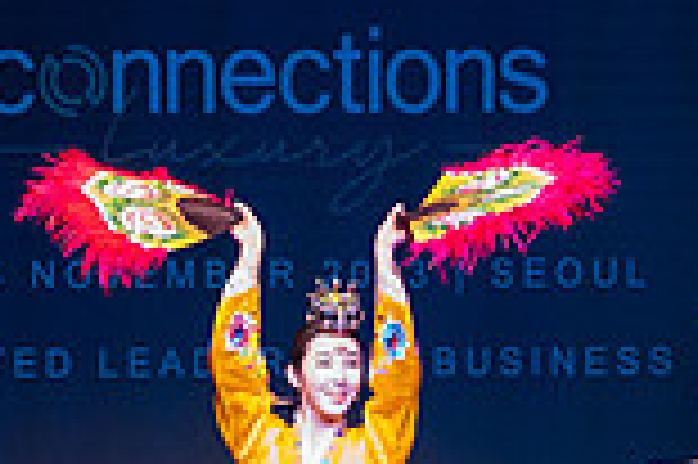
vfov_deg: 4.3
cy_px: 484
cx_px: 342
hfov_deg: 6.4
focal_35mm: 322
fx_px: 6237
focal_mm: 55
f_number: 3.2
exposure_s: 1/250
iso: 1600
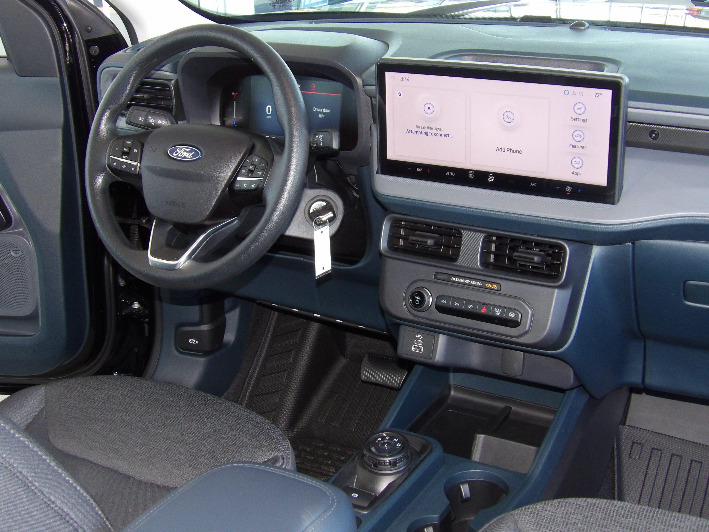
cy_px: 266
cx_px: 354
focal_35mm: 46
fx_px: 942
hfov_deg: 41.2
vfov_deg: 31.5
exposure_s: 1/32
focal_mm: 8.2
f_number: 3.8
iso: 400
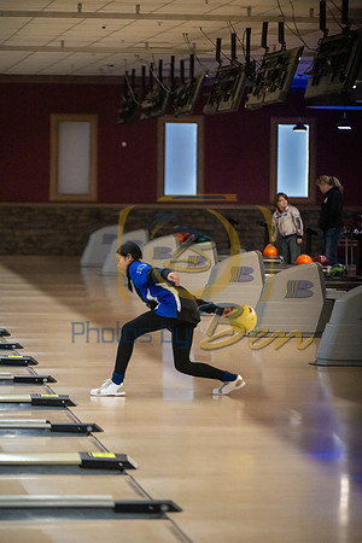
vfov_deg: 14.2
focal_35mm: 145
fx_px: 2187
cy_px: 272
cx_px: 181
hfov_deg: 9.5
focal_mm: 145
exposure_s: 1/1000
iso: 4000
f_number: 2.8
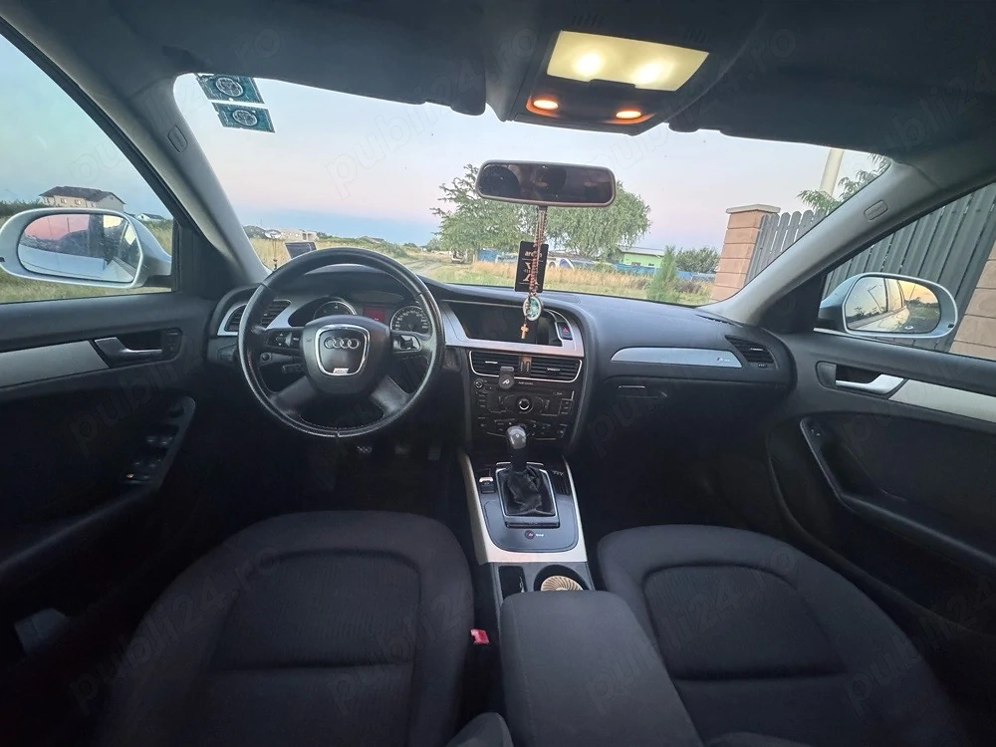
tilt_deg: -17.8
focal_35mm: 14
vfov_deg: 85.7
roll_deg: -5.7
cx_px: 498
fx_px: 403
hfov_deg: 102.1
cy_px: 374
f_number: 2.2
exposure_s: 1/48
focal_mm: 2.22
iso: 1250
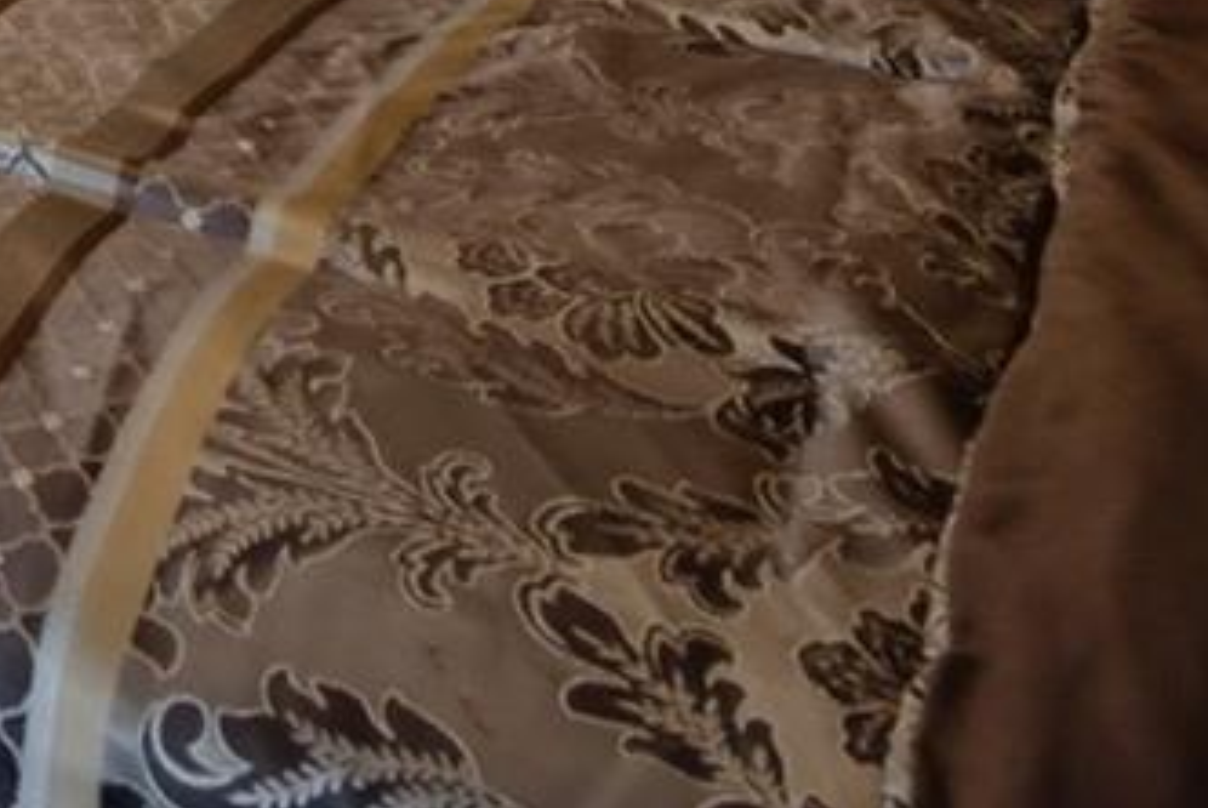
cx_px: -735
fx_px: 2586
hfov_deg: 21.1
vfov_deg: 13.4
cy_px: -1088
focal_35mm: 77
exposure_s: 1/30
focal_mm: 16
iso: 200
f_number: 9
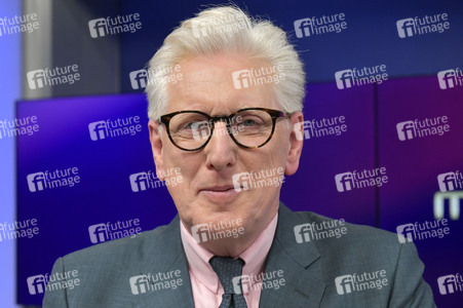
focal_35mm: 62
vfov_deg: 21.9
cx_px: 232
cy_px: 154
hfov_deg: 32.4
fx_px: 797
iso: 2500
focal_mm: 62
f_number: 6.3
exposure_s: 1/250
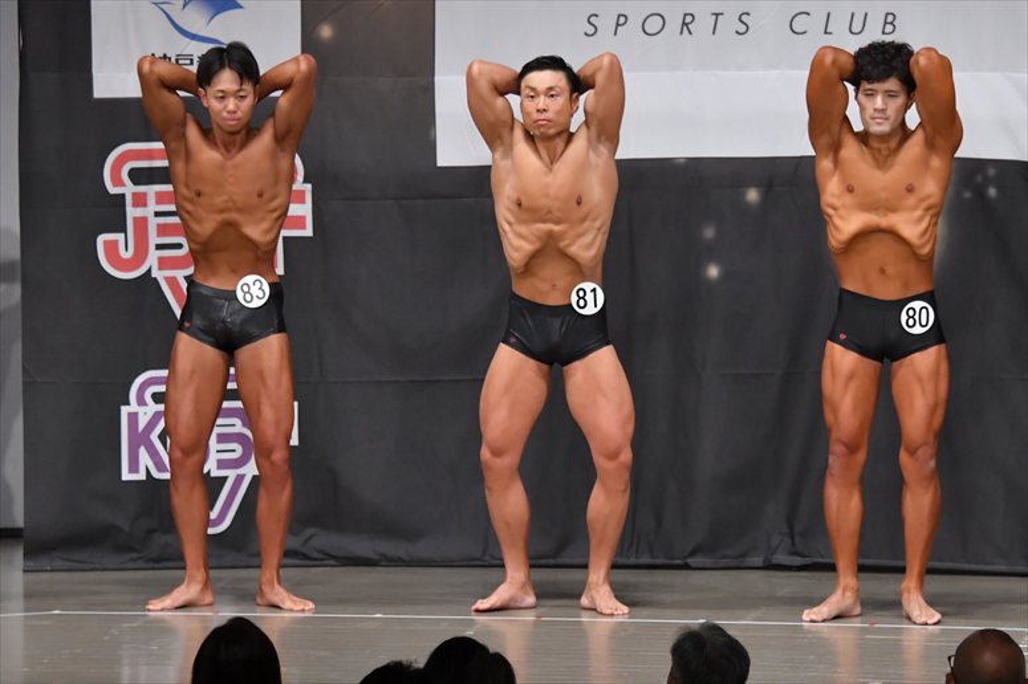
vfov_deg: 6.3
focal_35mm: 217
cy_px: 342
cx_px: 514
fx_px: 6194
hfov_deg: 9.5
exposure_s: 1/400
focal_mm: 145
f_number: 5.6
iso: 5000
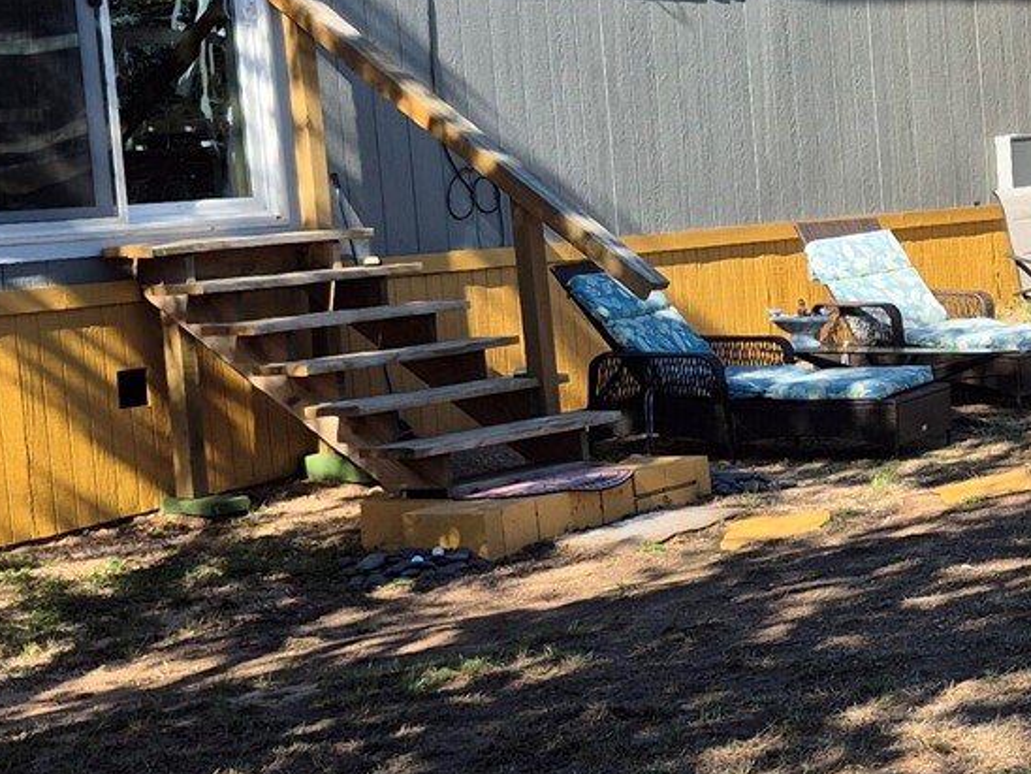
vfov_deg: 17.2
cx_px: 1183
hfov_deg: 21.4
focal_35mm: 86
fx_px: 2561
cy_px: 382
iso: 25
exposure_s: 1/1164
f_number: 1.8
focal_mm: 5.4
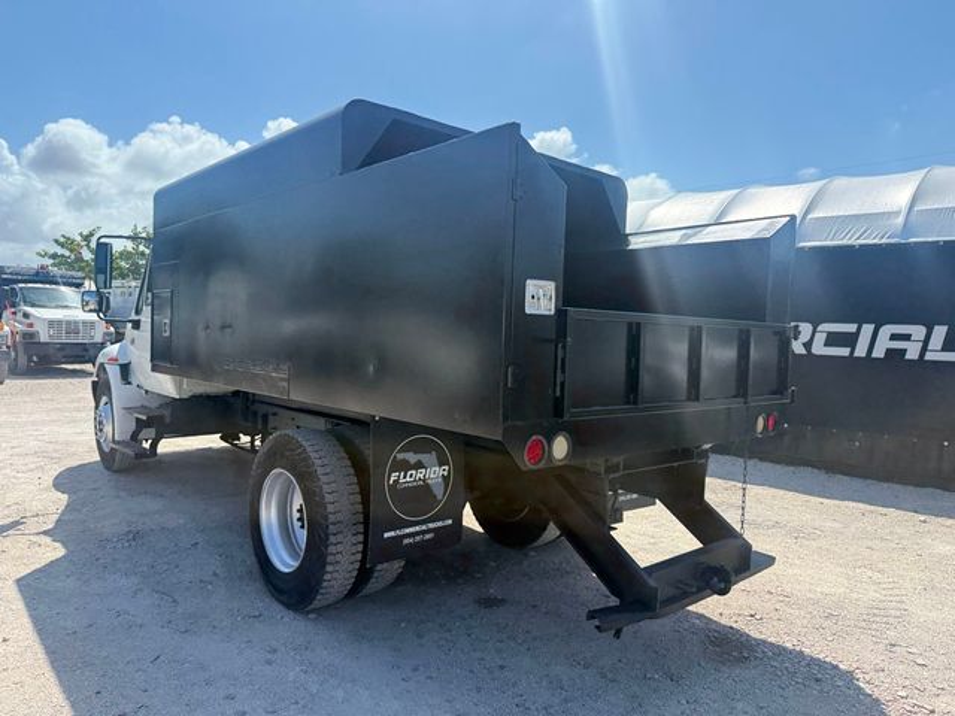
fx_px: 662
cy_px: 358
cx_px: 478
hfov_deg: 71.6
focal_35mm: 24
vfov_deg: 56.8
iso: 100
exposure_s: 1/4673
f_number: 1.78
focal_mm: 6.76
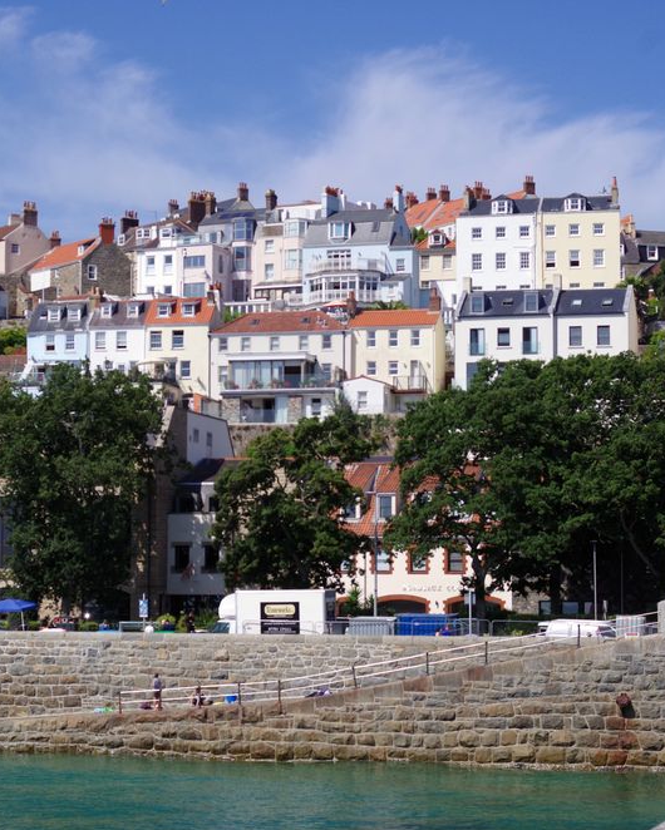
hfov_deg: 18.1
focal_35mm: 85
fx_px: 2090
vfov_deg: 22.5
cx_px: 260
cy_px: 416
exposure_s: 1/800
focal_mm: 40
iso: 200
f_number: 7.1
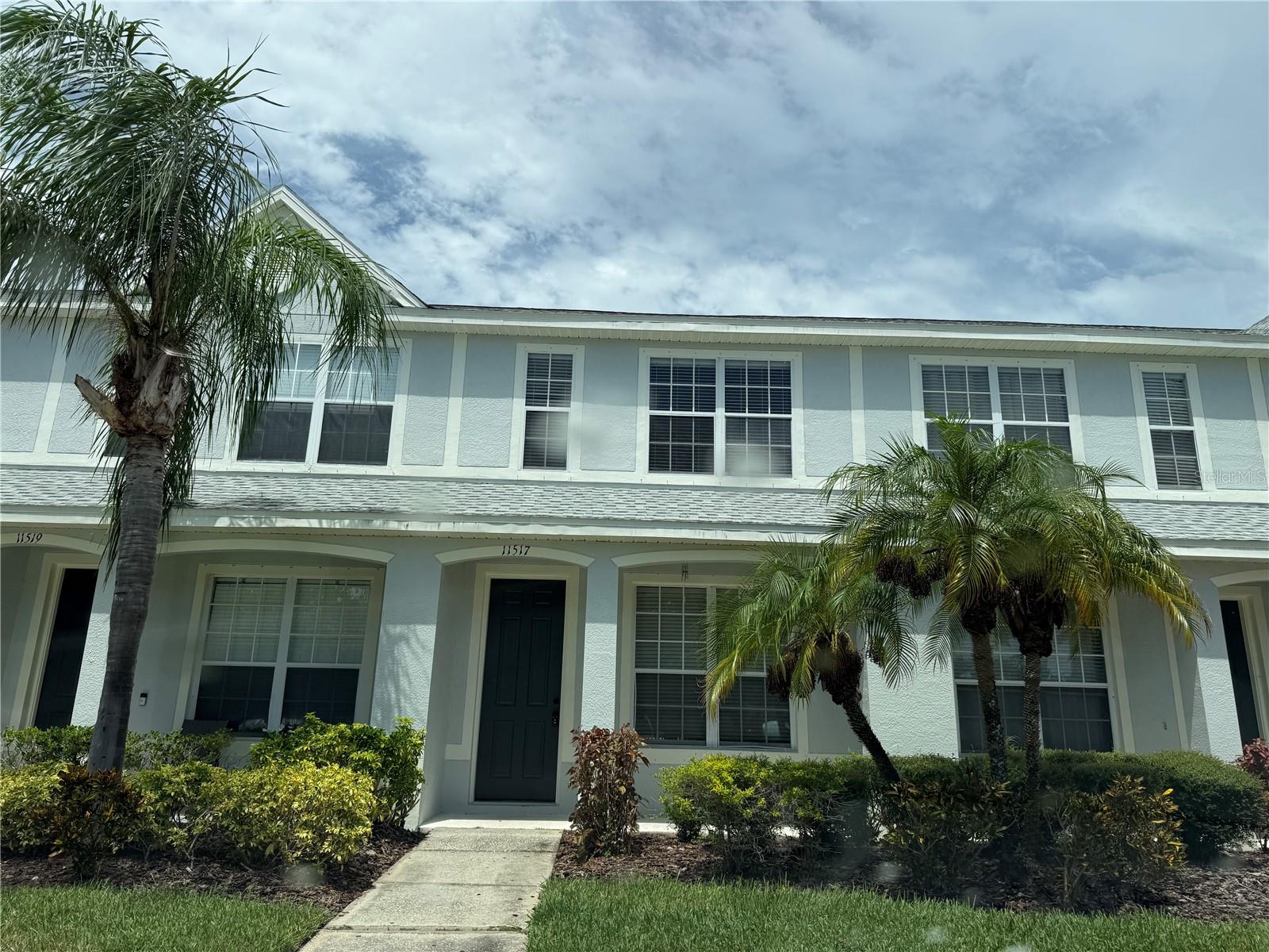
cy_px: 476
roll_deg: -1.3
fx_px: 880
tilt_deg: +15.6
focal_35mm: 24
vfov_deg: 56.8
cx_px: 634
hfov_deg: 71.6
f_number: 1.78
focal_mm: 6.76
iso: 80
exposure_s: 1/5714
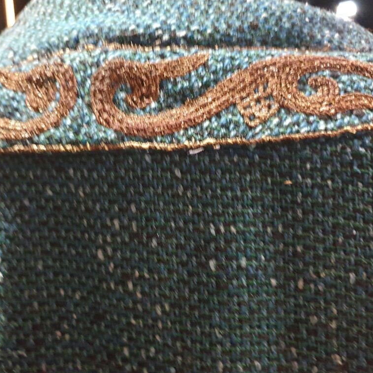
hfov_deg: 52.3
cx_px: 158
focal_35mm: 31
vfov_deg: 52.5
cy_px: 185
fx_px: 378
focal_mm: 4.3
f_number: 1.5
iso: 1250
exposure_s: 1/8
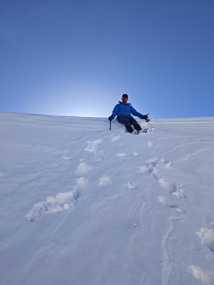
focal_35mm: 23
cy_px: 142
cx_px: 107
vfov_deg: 73.9
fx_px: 190
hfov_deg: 58.9
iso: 50
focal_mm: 7.79
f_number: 1.9
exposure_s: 1/1648
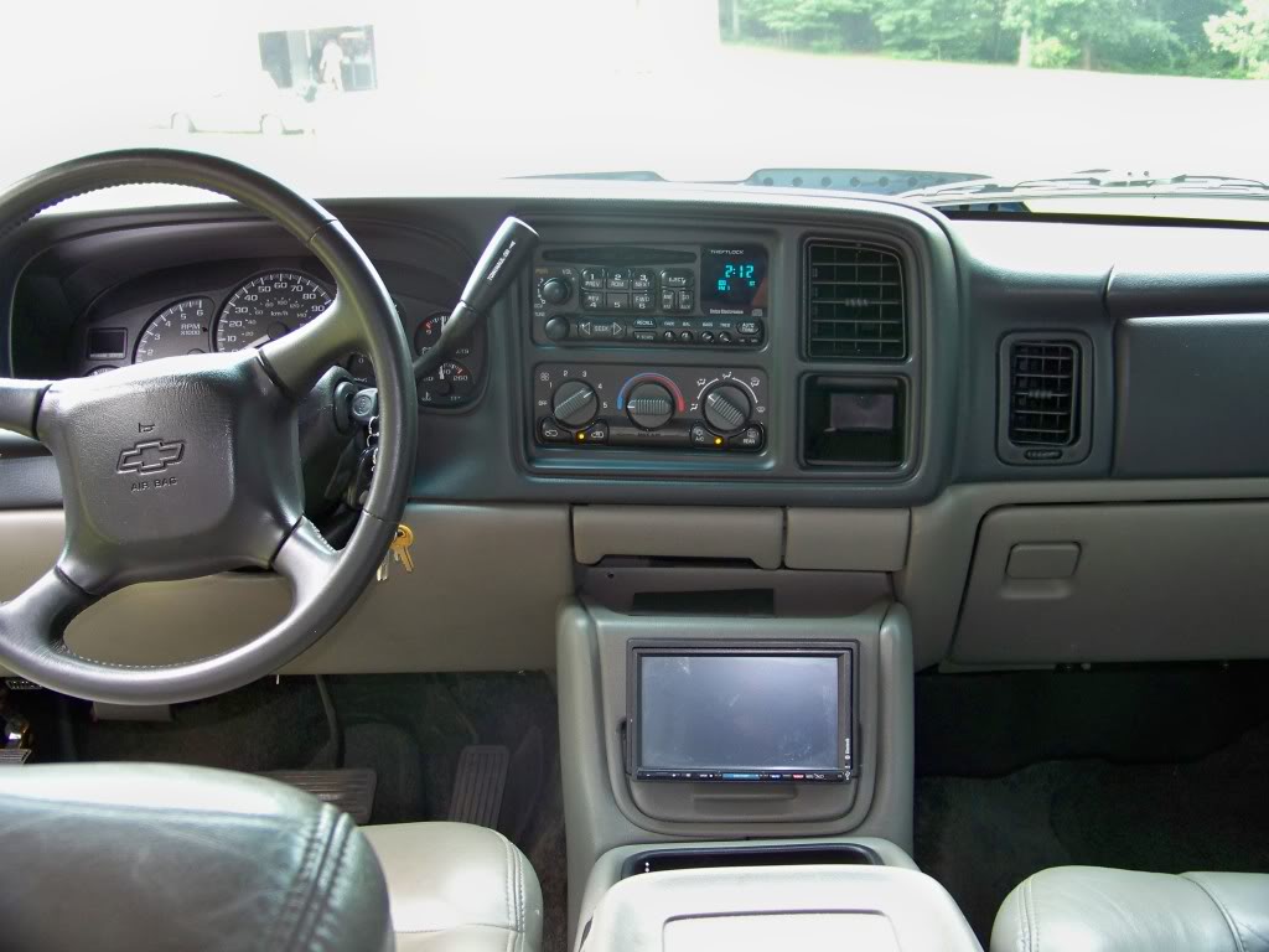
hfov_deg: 45.8
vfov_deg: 35.1
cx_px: 634
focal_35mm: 41
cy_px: 476
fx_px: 1503
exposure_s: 1/30
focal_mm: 7.6
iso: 200
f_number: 2.8
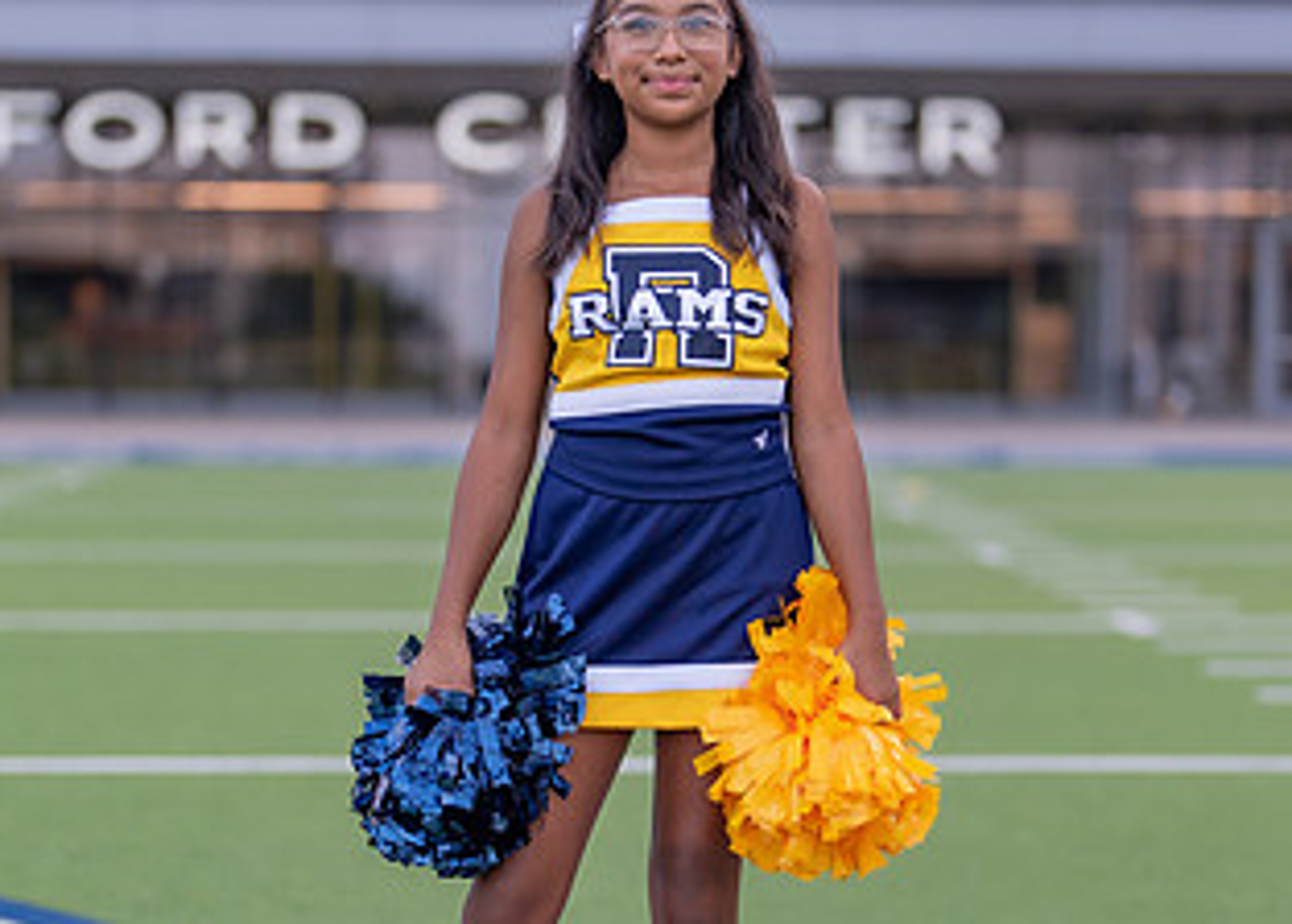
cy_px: 587
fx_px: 3745
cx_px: 687
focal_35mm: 102
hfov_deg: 19.6
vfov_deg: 14.1
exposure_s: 1/320
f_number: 1.2
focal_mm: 50
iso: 100
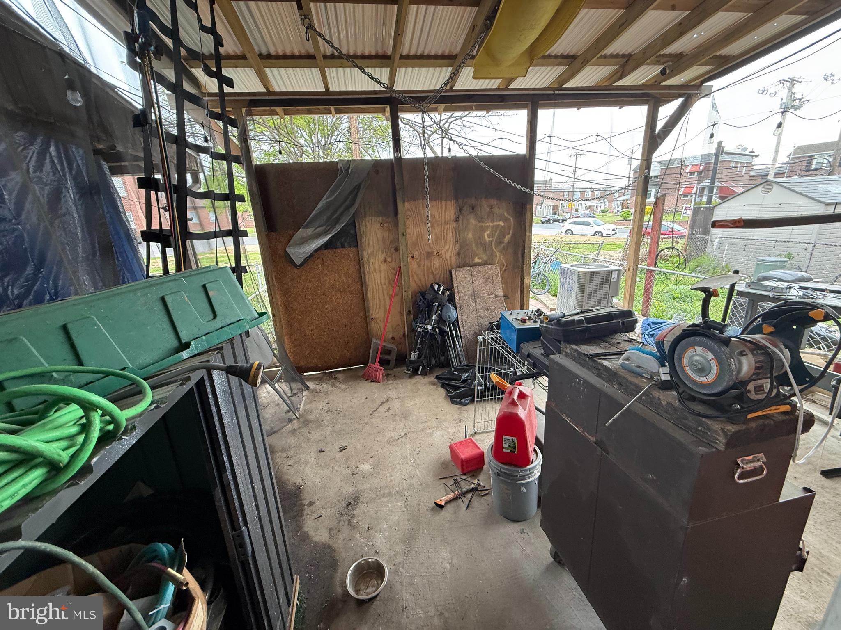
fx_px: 340
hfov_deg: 102.1
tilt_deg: -16.3
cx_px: 420
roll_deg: +4.9
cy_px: 315
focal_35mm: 14
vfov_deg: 85.7
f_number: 2.2
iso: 200
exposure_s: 1/99
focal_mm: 2.22
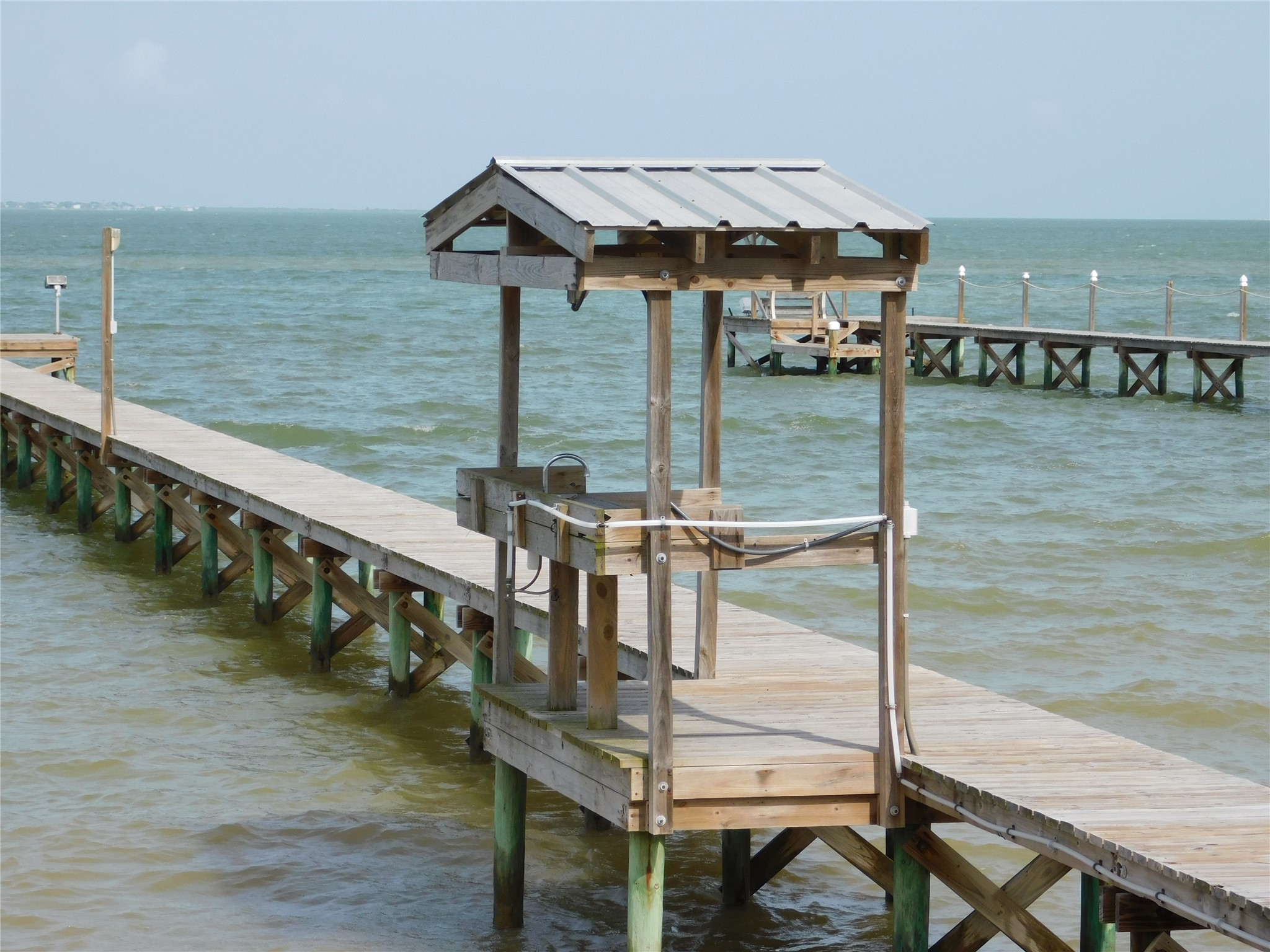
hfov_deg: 17.1
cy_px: 476
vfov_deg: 12.9
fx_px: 4219
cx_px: 635
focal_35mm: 115
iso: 125
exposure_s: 1/640
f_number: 4.8
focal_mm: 20.3
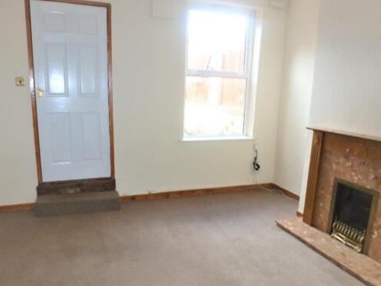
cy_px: 161
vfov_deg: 49.6
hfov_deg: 63.4
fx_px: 308
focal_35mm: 28
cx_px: 182
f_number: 3.3
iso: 250
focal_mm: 4.3
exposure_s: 1/60
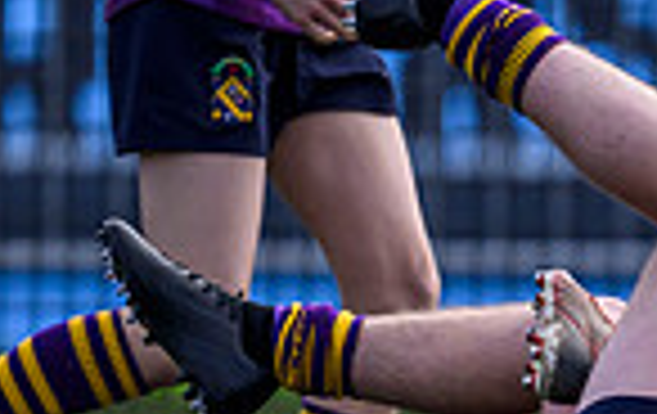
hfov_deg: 0.9
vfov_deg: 0.6
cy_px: 840
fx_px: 42355
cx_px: 1875
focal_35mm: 2360
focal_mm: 400
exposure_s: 1/3200
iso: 500
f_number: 3.2
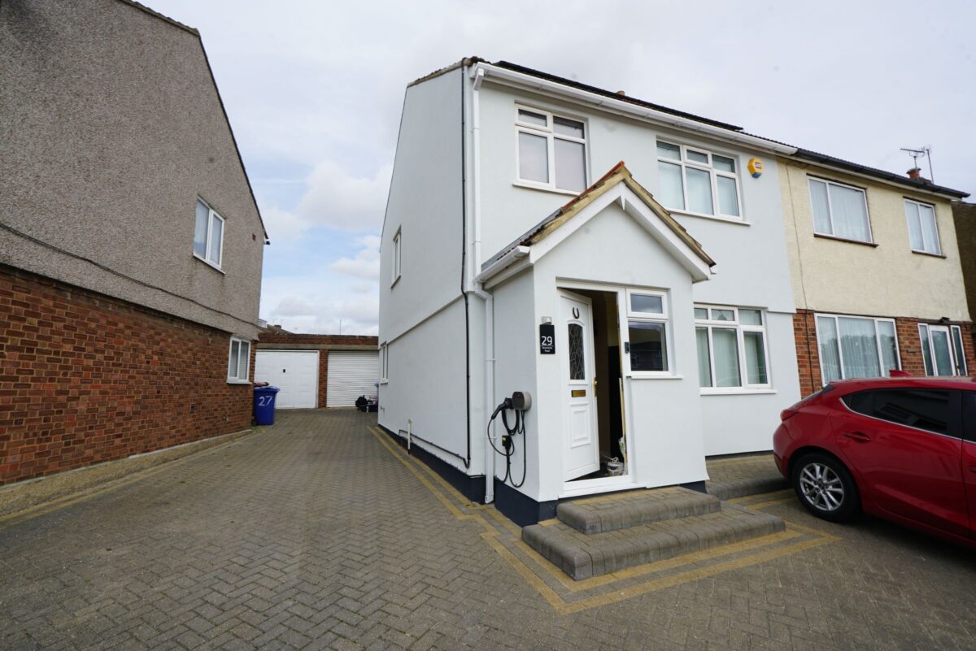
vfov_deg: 73.8
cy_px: 326
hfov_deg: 96.7
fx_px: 434
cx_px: 488
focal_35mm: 16
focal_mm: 16
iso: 100
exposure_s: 1/80
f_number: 13
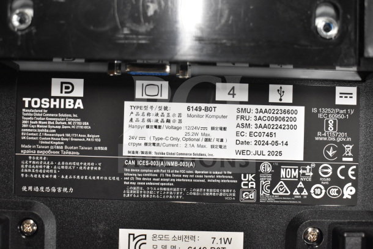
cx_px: 186
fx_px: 451
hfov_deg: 45.0
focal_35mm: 44
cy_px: 124
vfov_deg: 30.9
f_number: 4.2
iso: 2800
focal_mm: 29
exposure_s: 1/50
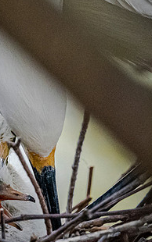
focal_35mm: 1554
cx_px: -3
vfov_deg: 1.4
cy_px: 173
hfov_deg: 0.8
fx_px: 10290
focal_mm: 390
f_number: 9
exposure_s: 1/2500
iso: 4500
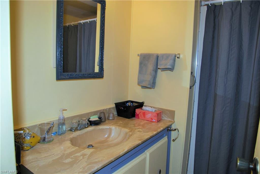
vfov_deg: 53.2
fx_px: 173
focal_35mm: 24
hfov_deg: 73.7
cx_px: 130
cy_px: 87
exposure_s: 1/60
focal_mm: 16
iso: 200
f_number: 4
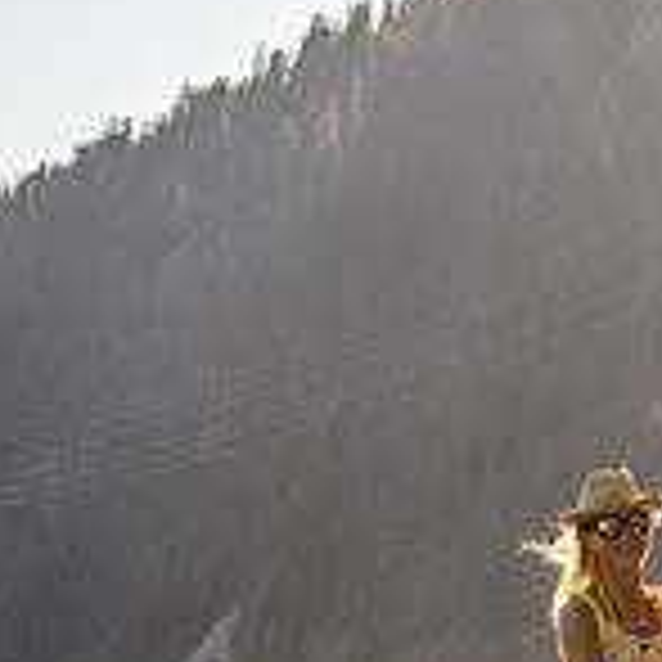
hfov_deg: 7.3
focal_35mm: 234
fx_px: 5063
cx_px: 1144
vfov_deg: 7.5
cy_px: 441
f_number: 7.1
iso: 125
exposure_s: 1/800
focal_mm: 70
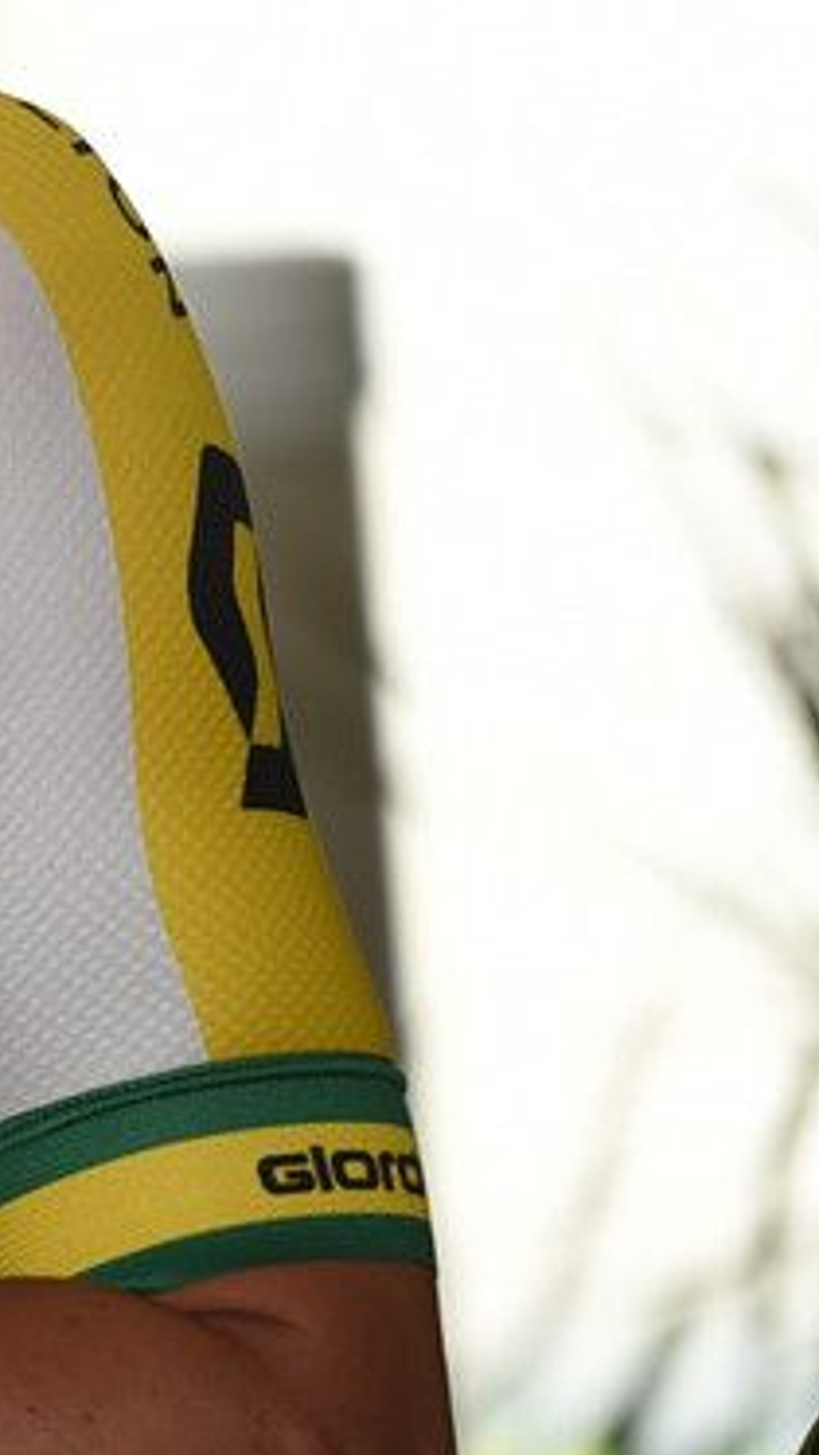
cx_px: -1408
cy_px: 246
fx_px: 22724
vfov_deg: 3.7
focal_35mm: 589
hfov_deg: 2.1
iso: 400
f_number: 2.8
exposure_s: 1/250
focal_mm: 175
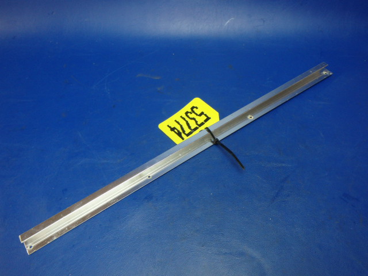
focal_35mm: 28
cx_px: 184
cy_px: 138
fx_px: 298
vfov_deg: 49.7
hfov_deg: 63.4
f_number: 3.9
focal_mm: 5
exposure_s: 1/30
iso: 250
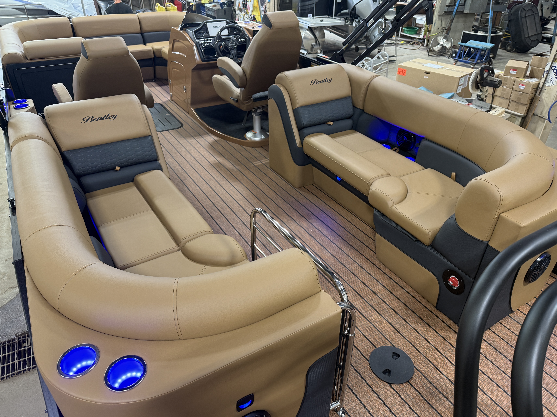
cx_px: 275
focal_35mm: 25
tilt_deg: -31.4
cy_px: 212
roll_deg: -1.9
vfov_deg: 54.9
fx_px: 402
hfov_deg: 69.4
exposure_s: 1/60
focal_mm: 6.76
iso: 200
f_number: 1.78
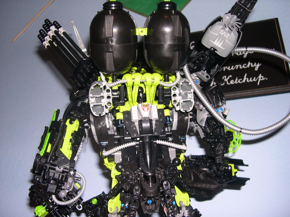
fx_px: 318
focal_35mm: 38
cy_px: 108
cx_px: 145
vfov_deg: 37.7
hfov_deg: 49.0
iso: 100
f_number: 2.8
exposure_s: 1/60
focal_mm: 8
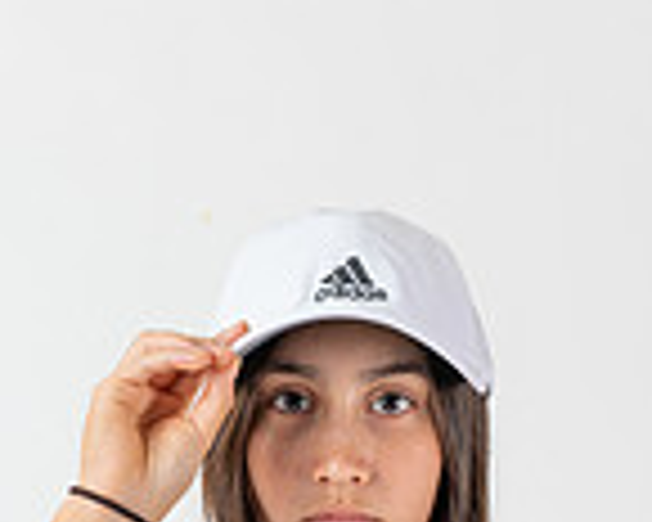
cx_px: 238
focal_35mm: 204
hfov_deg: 9.5
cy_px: 958
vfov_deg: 7.4
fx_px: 3937
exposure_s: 1/200
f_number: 7.1
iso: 64
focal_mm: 70
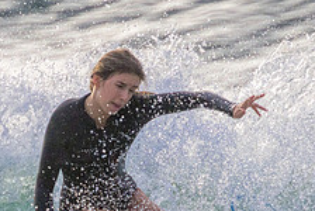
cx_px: 139
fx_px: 19704
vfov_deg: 0.6
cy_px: 245
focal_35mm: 2249
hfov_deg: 0.9
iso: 2000
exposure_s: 1/2000
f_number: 11
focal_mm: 800
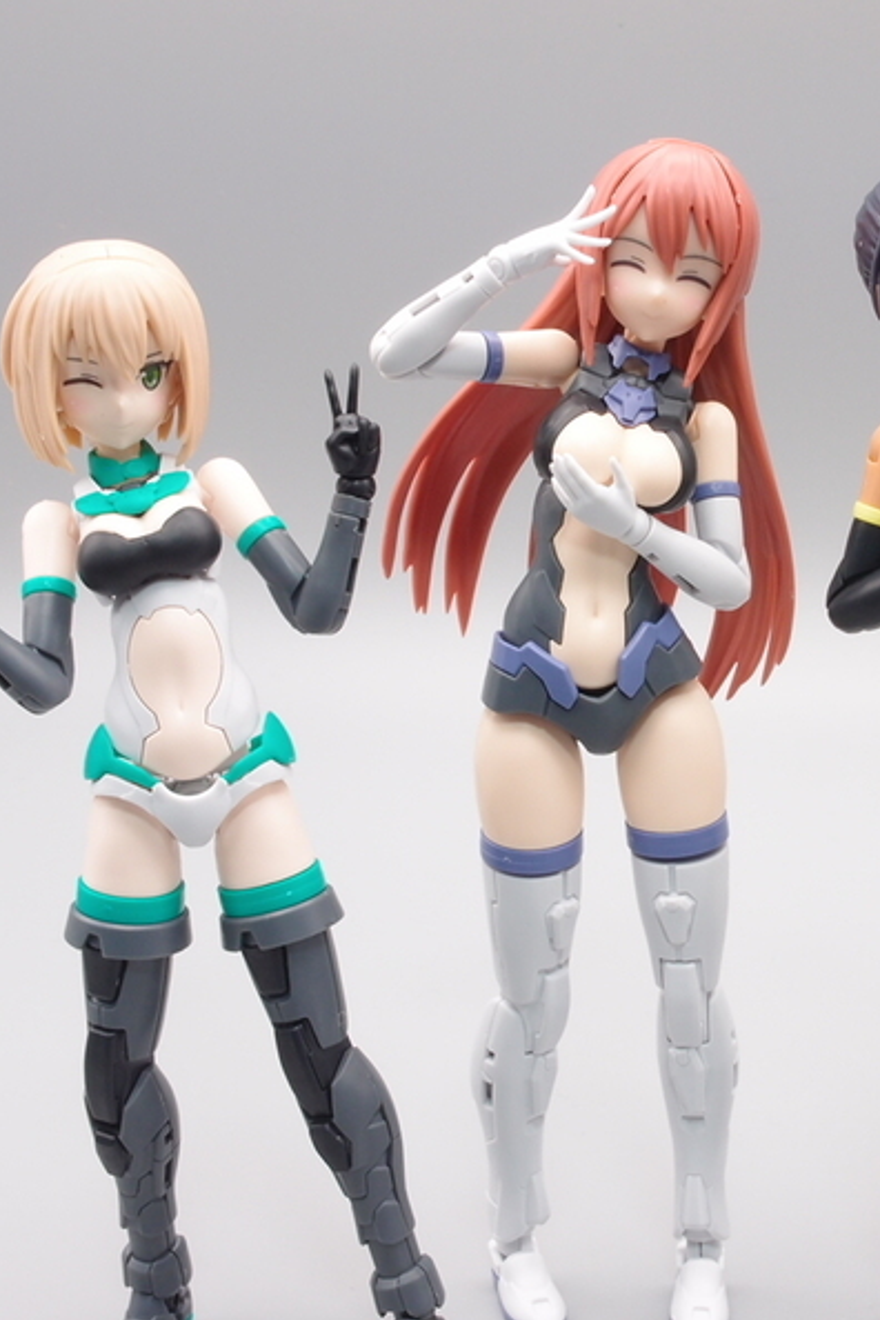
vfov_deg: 26.3
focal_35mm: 77
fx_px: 2823
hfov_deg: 17.5
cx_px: 747
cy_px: 658
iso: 100
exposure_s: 1/4
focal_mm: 11.84
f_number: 8
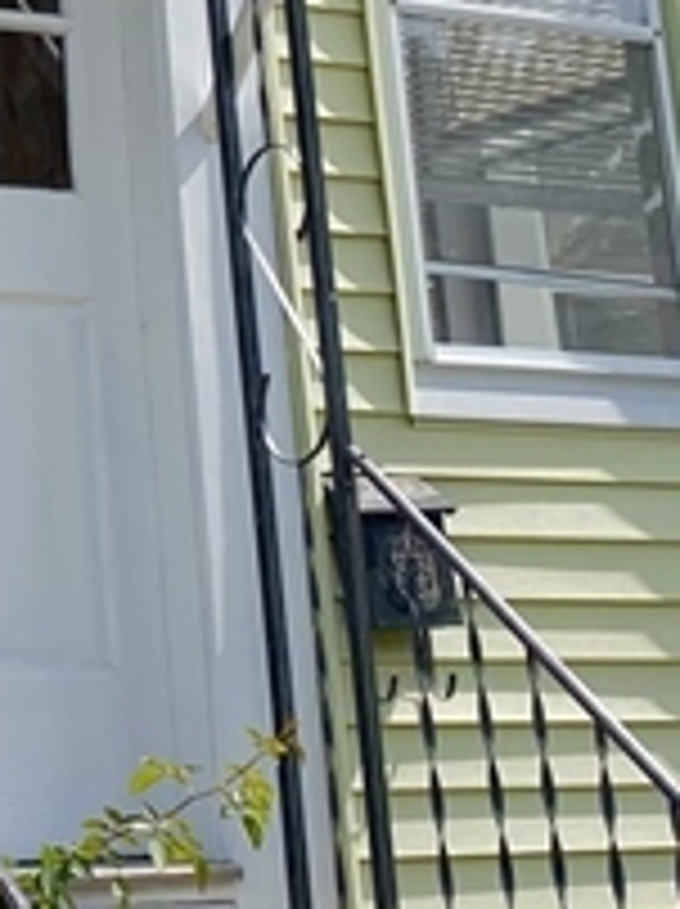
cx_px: -248
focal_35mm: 99
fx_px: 2599
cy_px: 9
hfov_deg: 14.2
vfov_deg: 19.3
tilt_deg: +17.4
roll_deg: +0.4
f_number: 1.8
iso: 32
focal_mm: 4.25
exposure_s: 1/2463
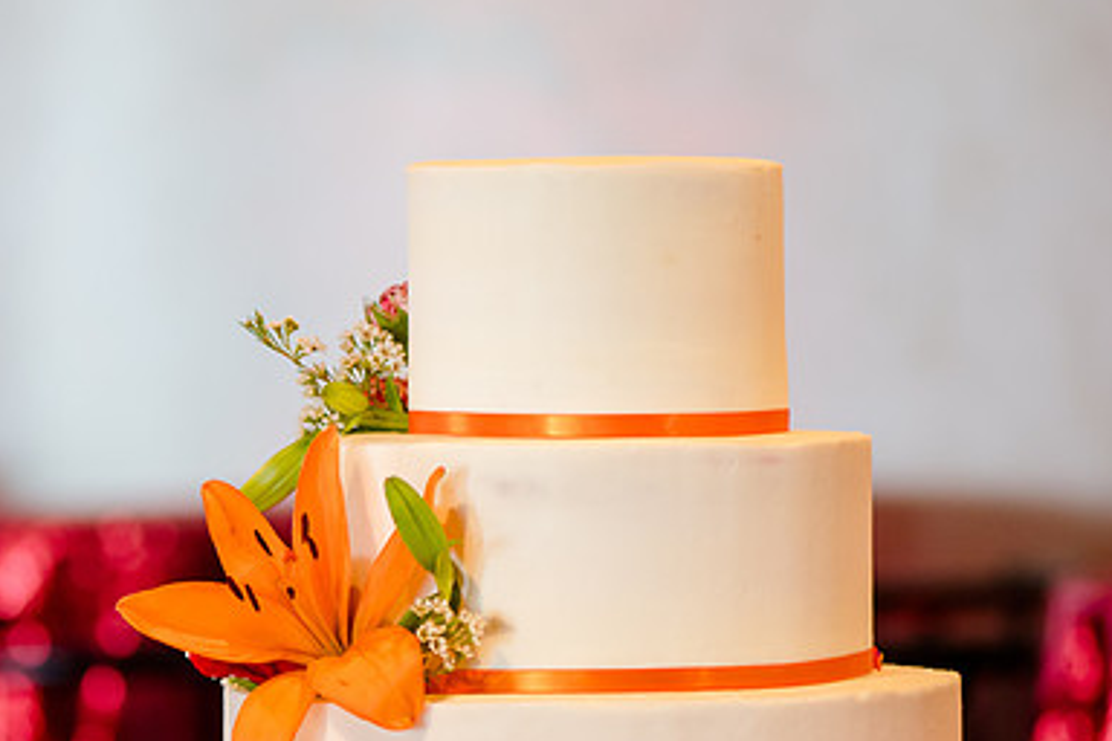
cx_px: 438
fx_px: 8864
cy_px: 483
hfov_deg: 7.2
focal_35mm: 287
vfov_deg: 4.8
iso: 500
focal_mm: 105
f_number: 2.8
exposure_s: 1/100
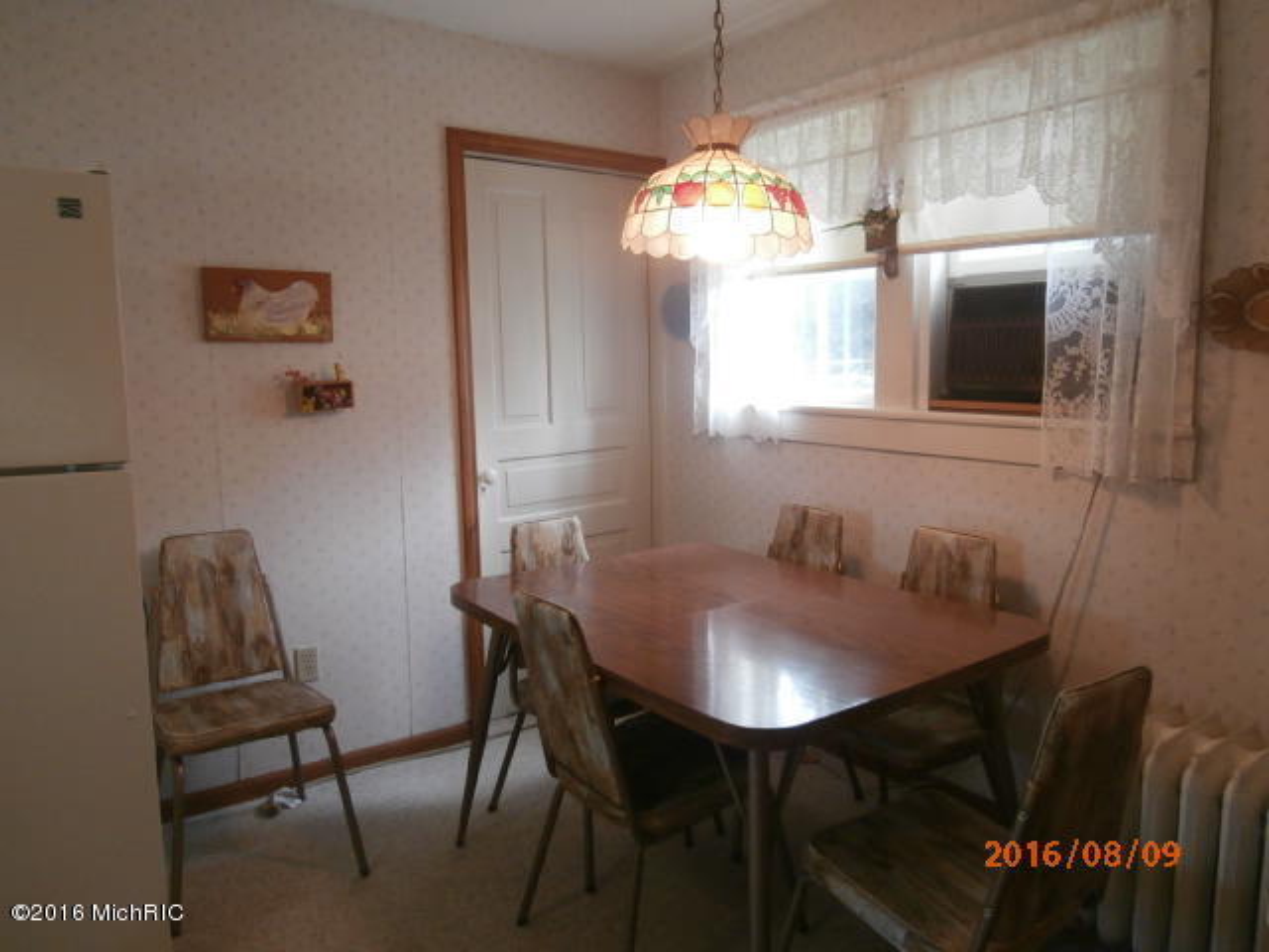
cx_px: 634
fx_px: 880
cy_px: 476
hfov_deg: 71.6
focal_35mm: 24
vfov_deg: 56.8
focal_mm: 4.2
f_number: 3
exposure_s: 1/30
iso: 160
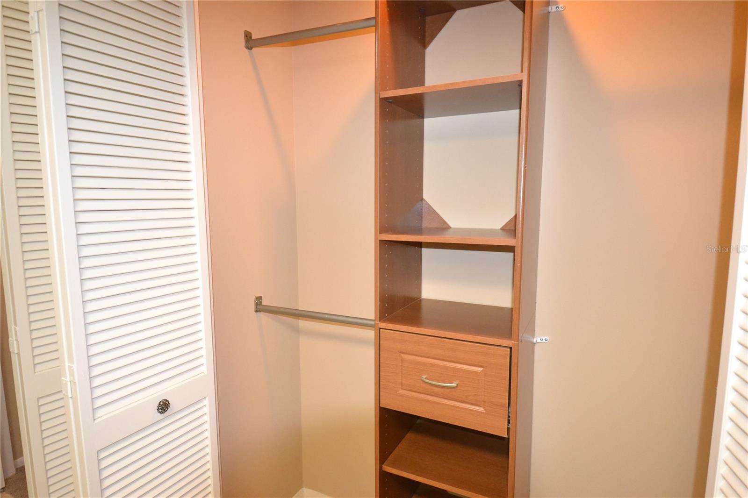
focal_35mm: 20
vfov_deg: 63.2
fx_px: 405
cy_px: 249
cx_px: 374
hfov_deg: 85.4
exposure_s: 1/60
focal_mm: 13
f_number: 3.8
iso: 2200
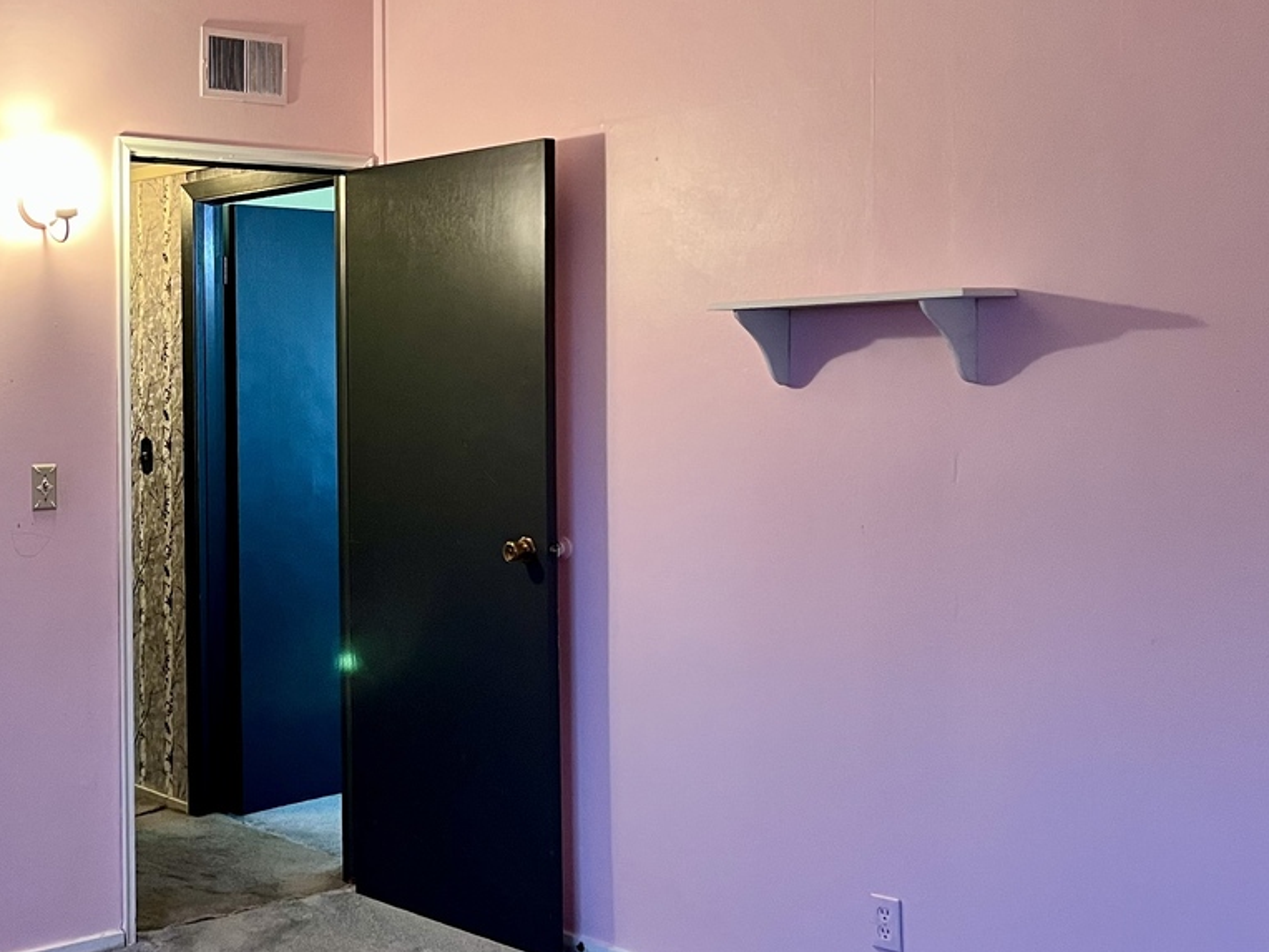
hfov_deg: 37.1
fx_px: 1796
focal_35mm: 49
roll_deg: +1.1
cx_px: 196
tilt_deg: -0.4
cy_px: 425
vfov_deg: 29.7
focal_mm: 5.7
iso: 250
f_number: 1.5
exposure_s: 1/60
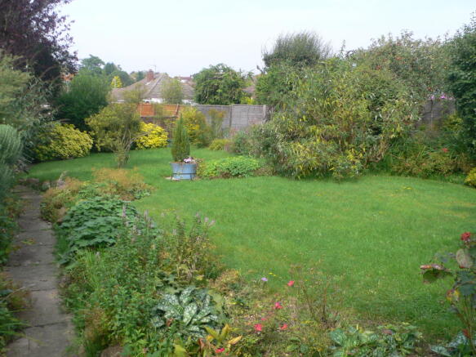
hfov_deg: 54.0
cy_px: 178
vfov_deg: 41.8
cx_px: 238
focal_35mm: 34
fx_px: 467
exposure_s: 1/500
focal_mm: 6.3
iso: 80
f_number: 2.8
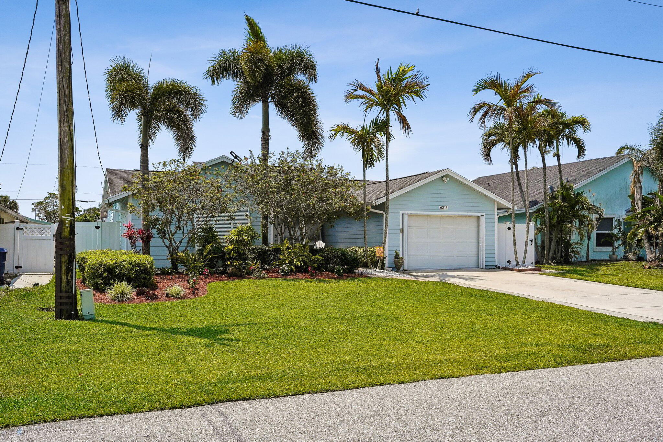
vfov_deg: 40.0
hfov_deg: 57.2
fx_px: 608
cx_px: 332
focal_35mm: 33
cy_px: 221
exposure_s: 1/3200
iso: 400
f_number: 9
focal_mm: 33
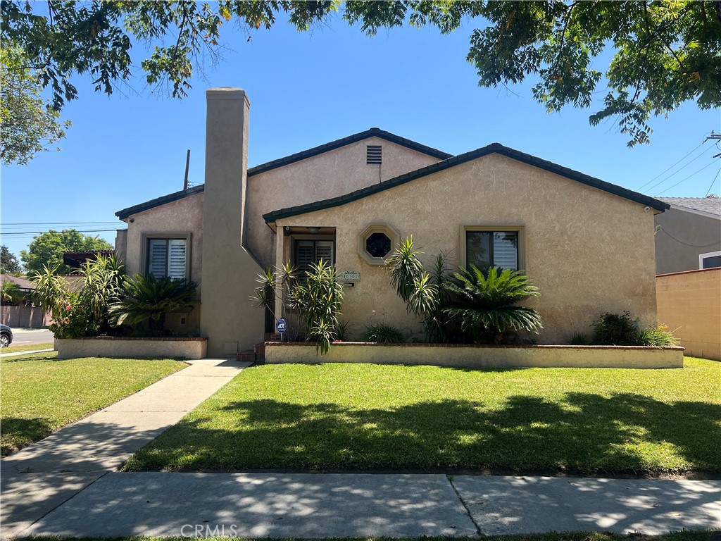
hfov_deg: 67.3
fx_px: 542
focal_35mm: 26
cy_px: 270
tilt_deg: +4.8
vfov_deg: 53.1
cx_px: 360
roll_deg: -0.7
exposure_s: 1/2299
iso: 50
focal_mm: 5.7
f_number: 1.5
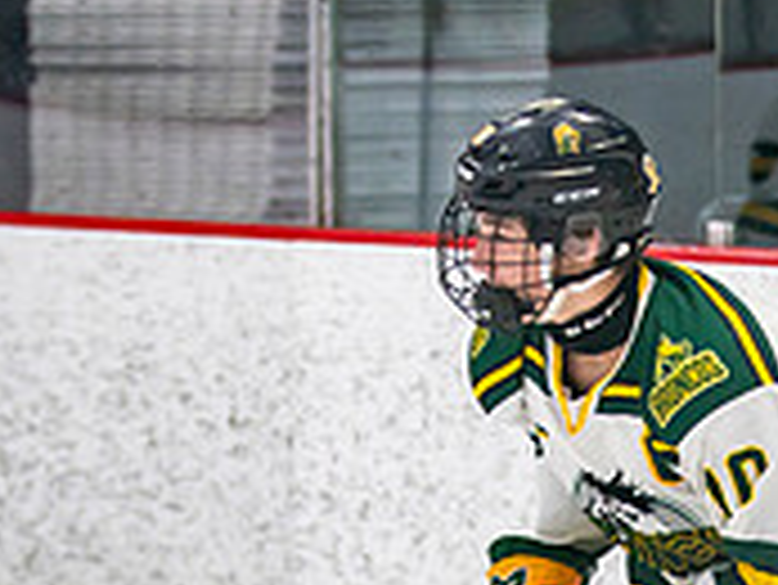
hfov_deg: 5.7
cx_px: 669
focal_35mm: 344
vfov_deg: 4.3
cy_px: 683
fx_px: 7737
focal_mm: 75
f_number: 2.8
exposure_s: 1/640
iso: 800
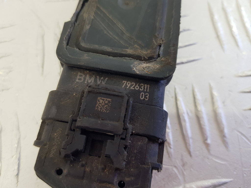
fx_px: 189
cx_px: 126
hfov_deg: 67.3
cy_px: 94
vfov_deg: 53.1
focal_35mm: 26
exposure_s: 1/100
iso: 50
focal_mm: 4.2
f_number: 1.7
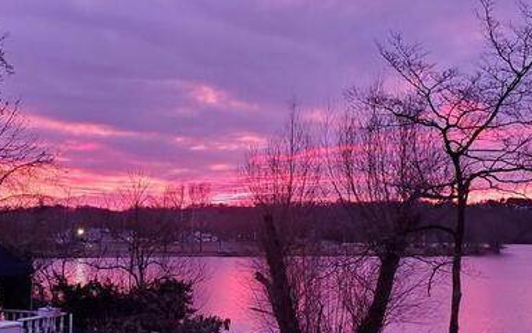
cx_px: 249
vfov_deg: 27.9
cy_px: 208
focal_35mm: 46
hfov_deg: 43.4
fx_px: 667
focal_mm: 4.3
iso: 250
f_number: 2.4
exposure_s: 1/39
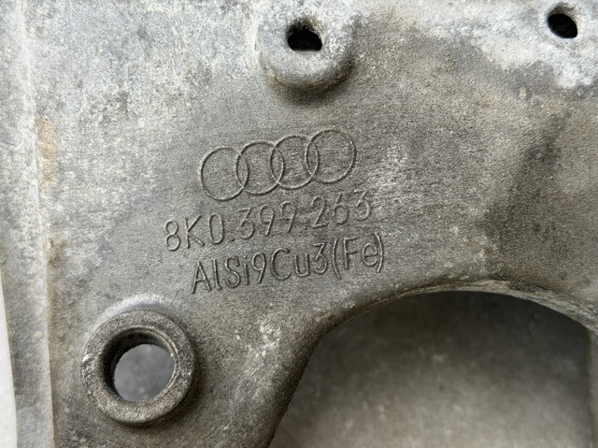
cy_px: 224
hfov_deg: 39.7
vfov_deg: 30.2
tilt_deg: -65.8
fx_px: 829
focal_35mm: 48
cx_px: 299
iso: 64
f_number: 1.78
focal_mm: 6.76
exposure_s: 1/402
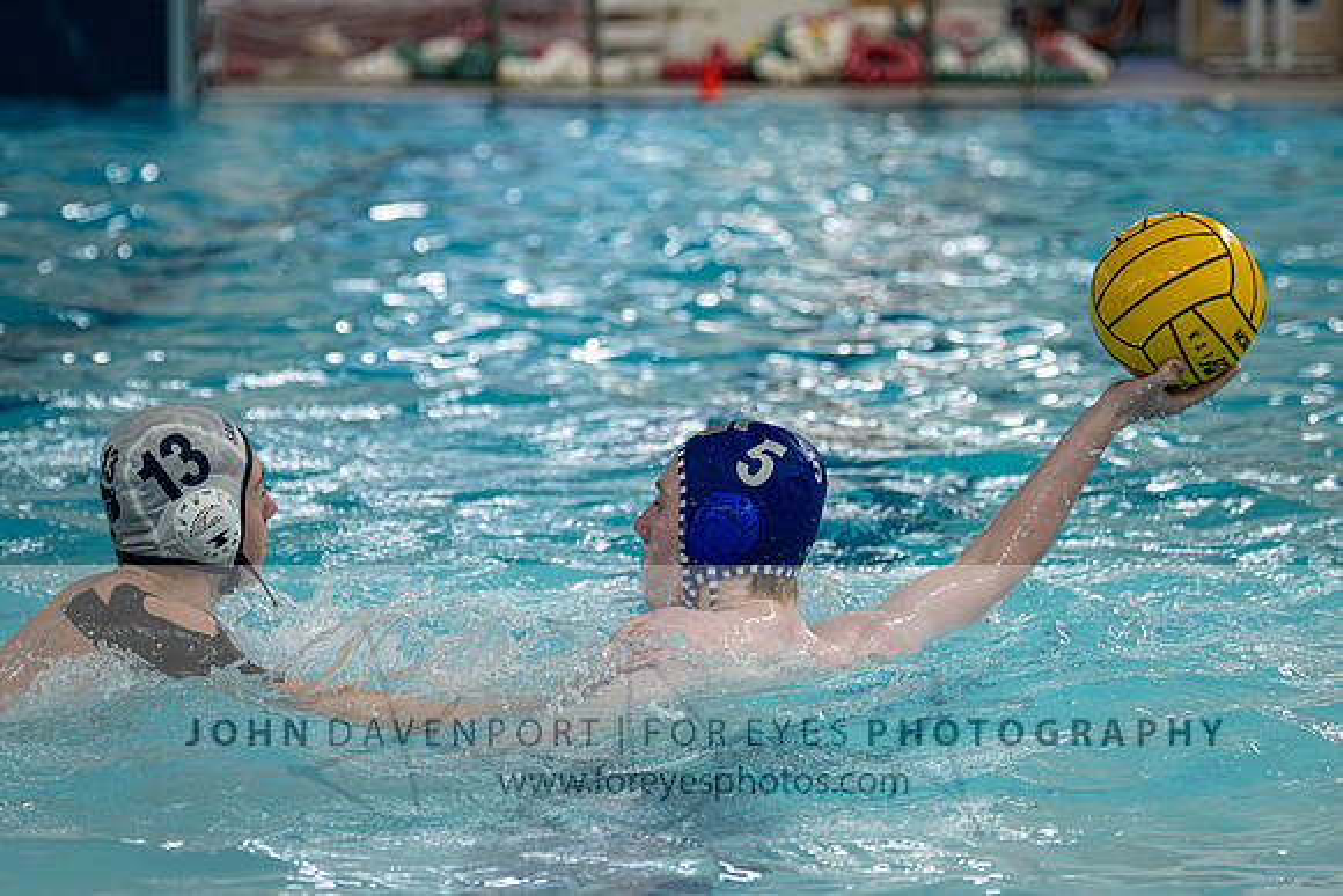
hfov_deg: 14.9
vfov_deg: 10.0
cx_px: 518
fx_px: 5137
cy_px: 345
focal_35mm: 138
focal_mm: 112
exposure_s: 1/1000
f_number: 4
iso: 7200
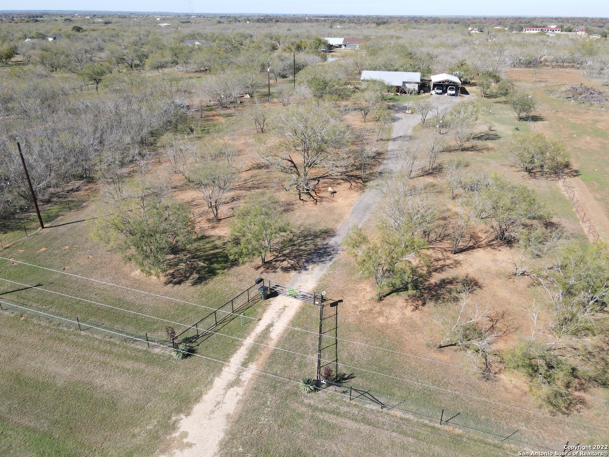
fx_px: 422
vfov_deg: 56.8
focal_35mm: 24
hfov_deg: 71.6
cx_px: 304
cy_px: 228
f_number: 2.8
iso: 100
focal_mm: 4.5
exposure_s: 1/350
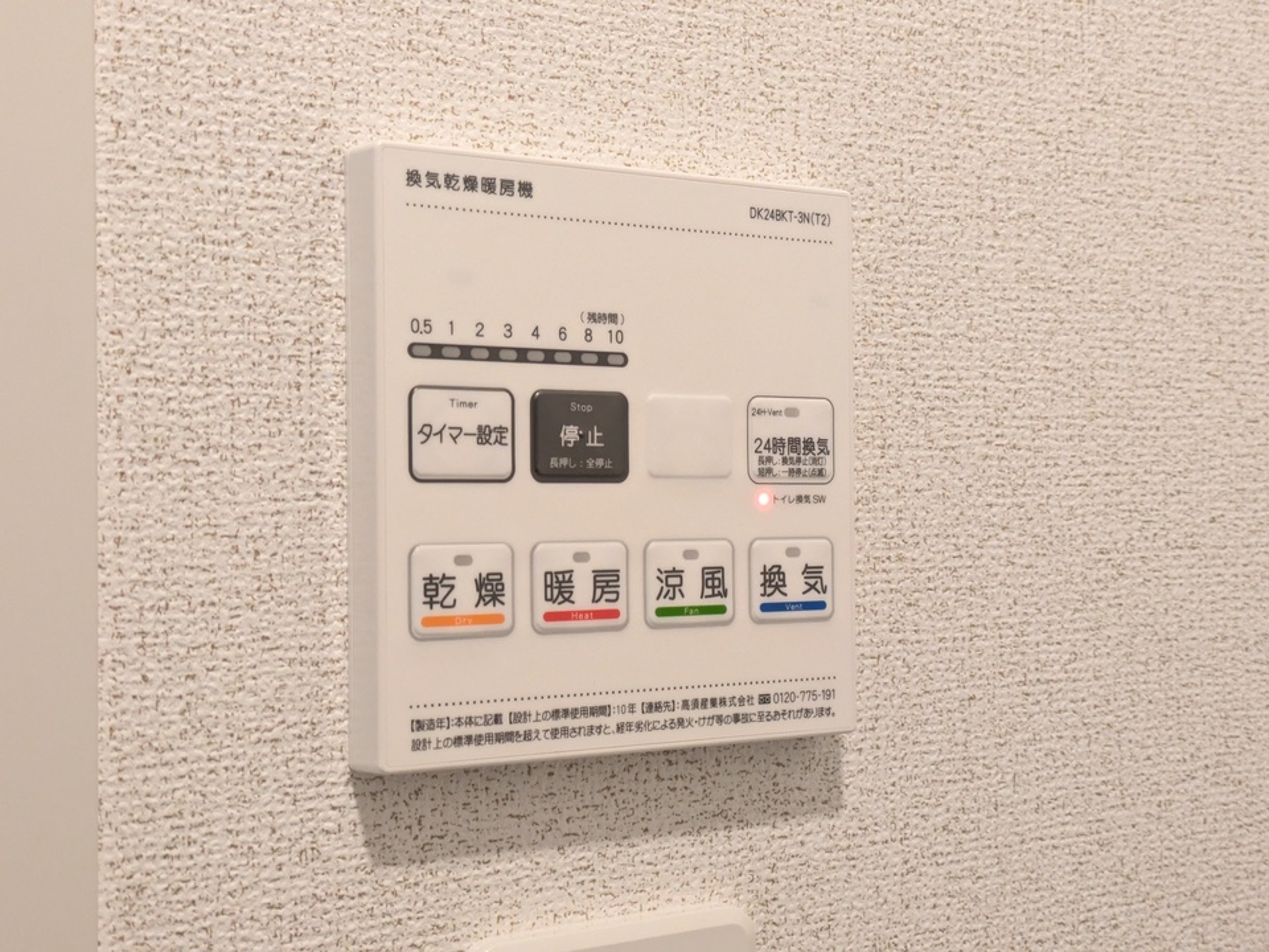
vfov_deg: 28.6
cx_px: 634
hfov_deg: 37.5
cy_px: 476
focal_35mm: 51
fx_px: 1870
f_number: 1.89
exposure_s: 1/60
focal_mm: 5.43
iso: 414
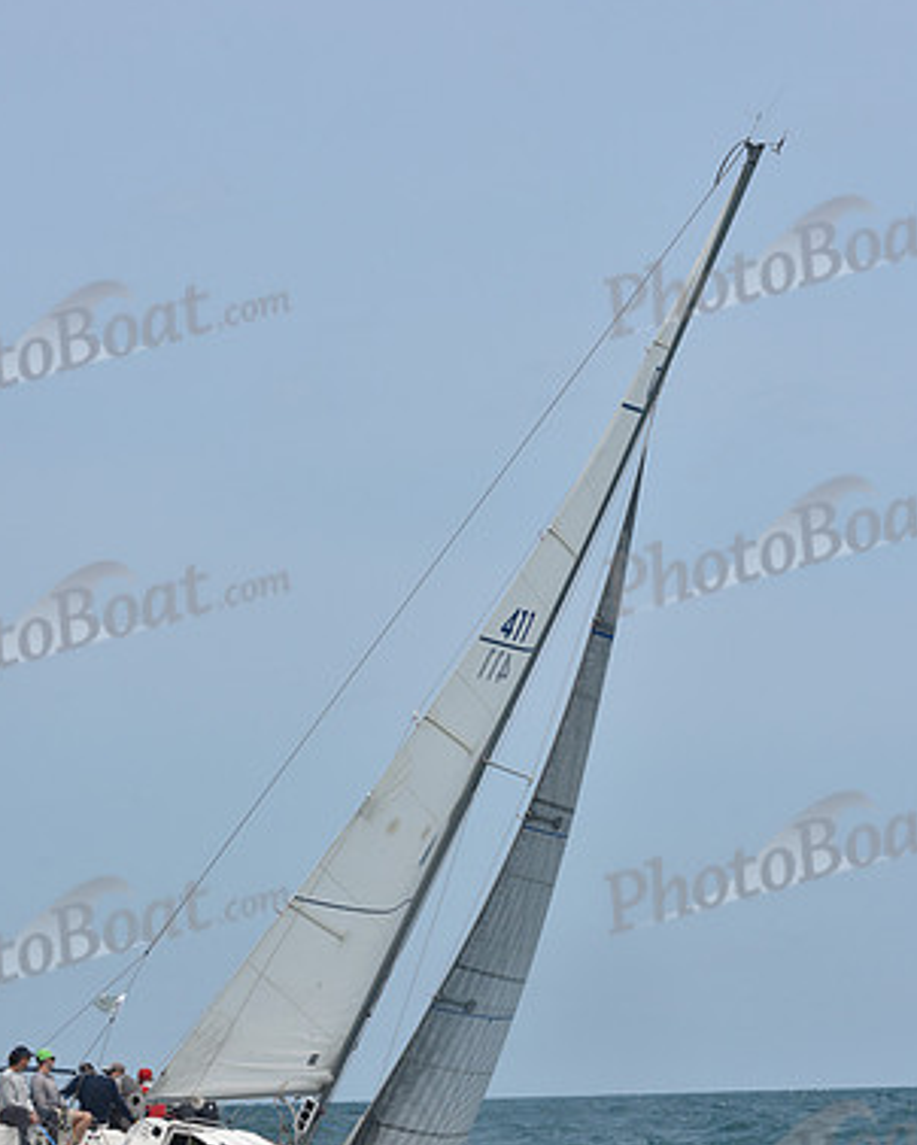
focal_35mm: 101
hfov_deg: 15.3
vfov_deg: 18.9
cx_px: 448
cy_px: 741
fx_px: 3424
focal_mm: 70
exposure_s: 1/800
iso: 250
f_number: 10
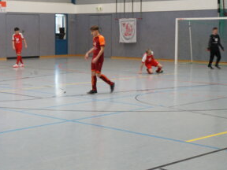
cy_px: 66
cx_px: 73
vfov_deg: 18.4
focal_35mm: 80
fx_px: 525
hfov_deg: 24.3
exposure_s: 1/60
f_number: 13
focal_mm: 40
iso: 3200
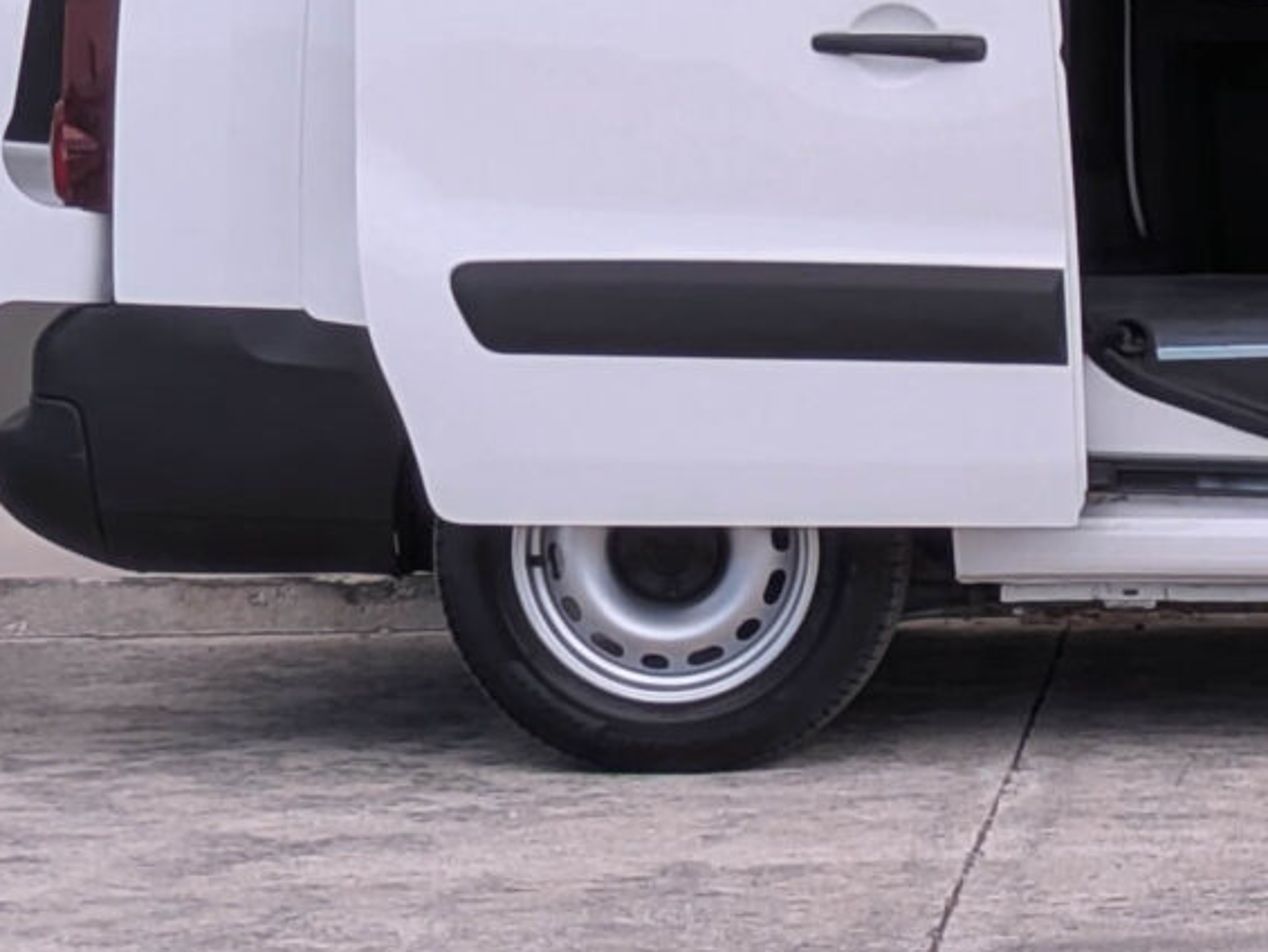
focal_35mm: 87
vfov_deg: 16.7
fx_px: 3188
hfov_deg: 21.3
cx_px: 1412
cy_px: 67
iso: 80
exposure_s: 1/3200
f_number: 1.8
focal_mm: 6.86
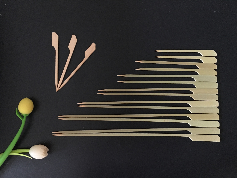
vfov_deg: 48.2
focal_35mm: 29
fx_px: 199
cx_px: 118
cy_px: 89
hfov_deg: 61.7
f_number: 2.2
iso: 125
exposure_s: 1/4
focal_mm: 4.15
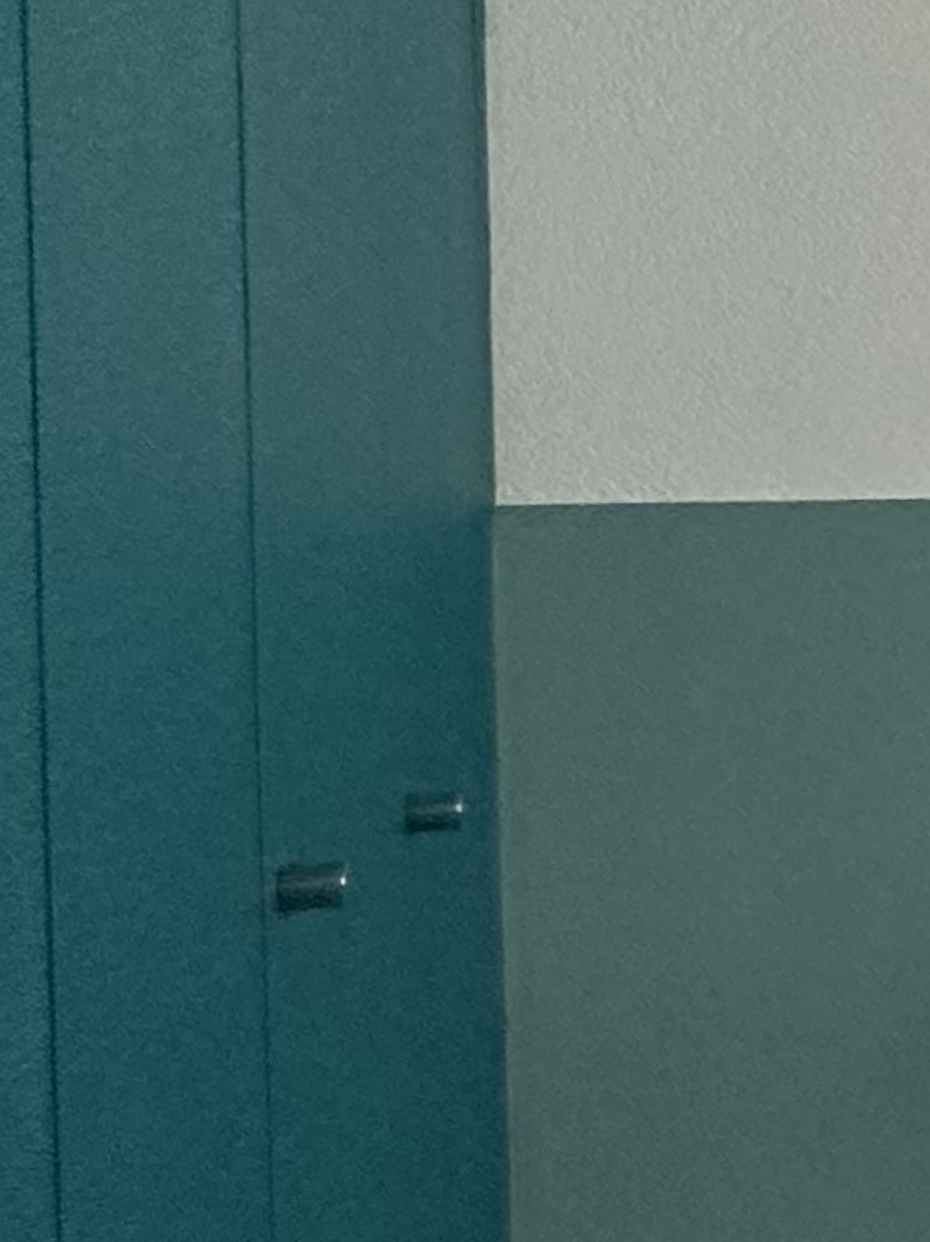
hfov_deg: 11.5
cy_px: 482
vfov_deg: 25.9
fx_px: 2689
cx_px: 2769
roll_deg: +0.6
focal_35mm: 75
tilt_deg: -1.4
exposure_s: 1/71
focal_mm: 2.22
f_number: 2.2
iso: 320
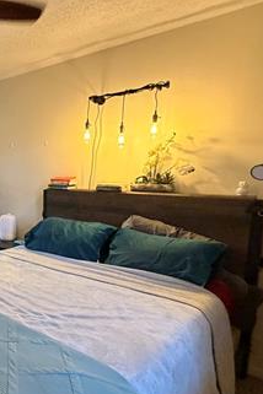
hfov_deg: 36.4
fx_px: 318
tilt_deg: -9.2
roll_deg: -0.6
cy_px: 215
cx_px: -41
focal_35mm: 29
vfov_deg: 63.5
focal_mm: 2.22
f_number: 2.2
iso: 500
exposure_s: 1/60
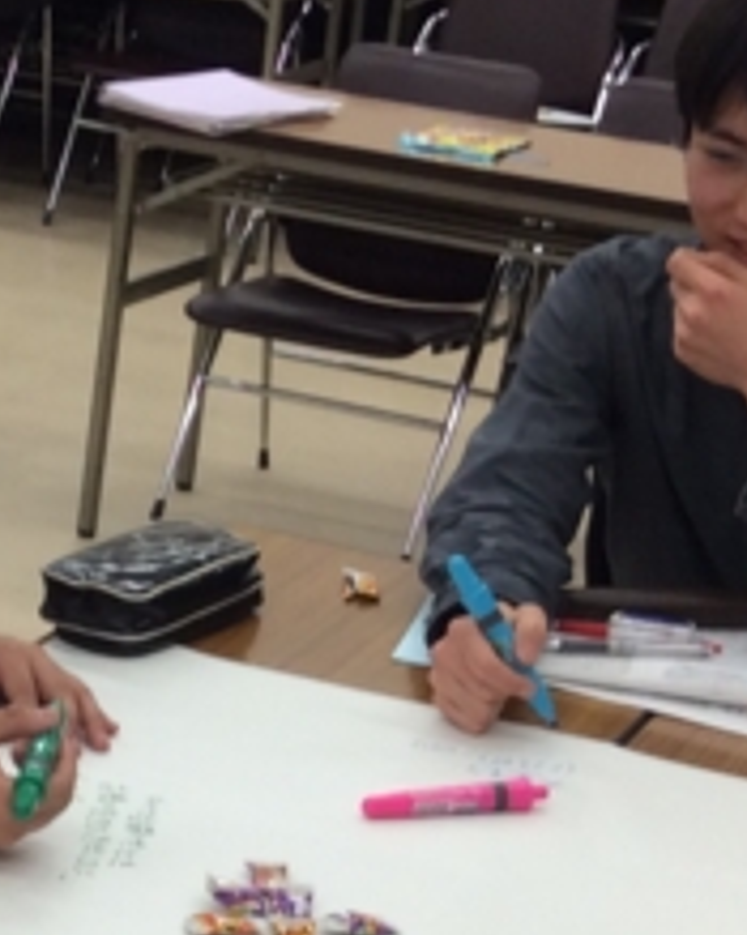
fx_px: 3153
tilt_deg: -20.5
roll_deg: -4.6
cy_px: 722
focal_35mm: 114
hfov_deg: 13.3
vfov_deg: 16.8
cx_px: 9
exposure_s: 1/40
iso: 32
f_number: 2.4
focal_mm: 3.3
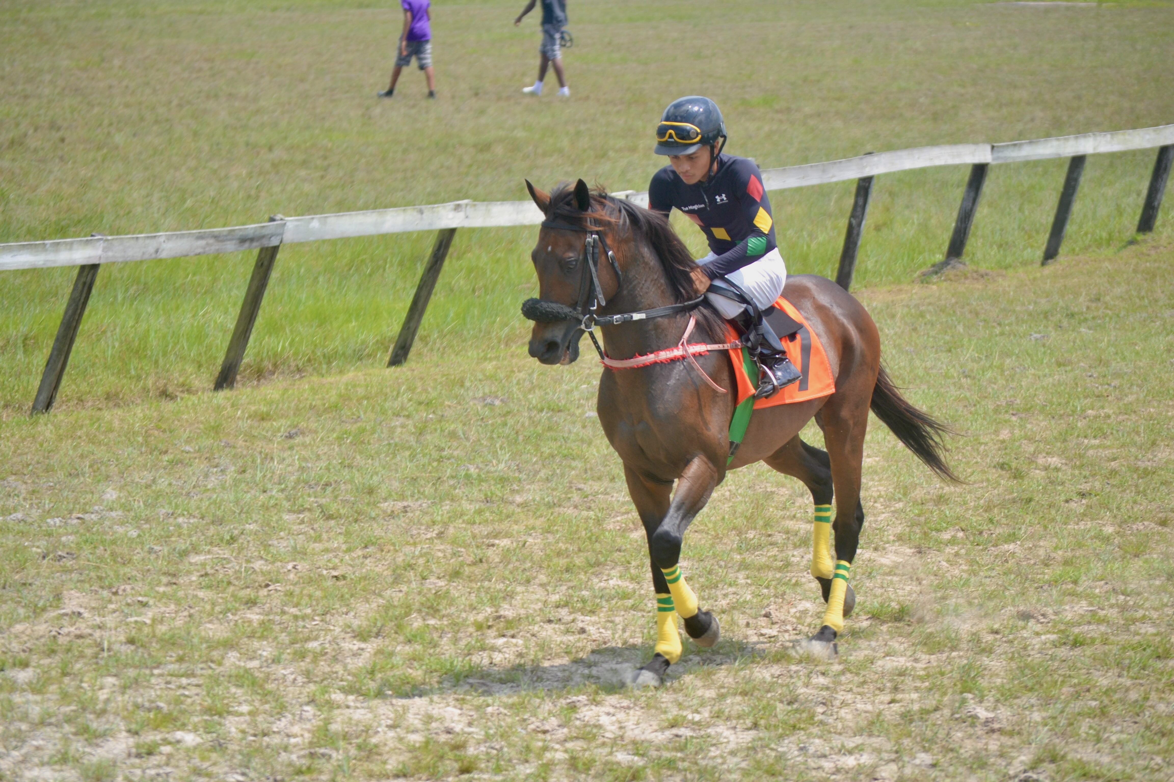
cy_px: 391
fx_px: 5380
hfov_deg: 12.5
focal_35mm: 165
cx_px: 587
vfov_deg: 8.3
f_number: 5.6
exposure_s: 1/500
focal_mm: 110
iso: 220
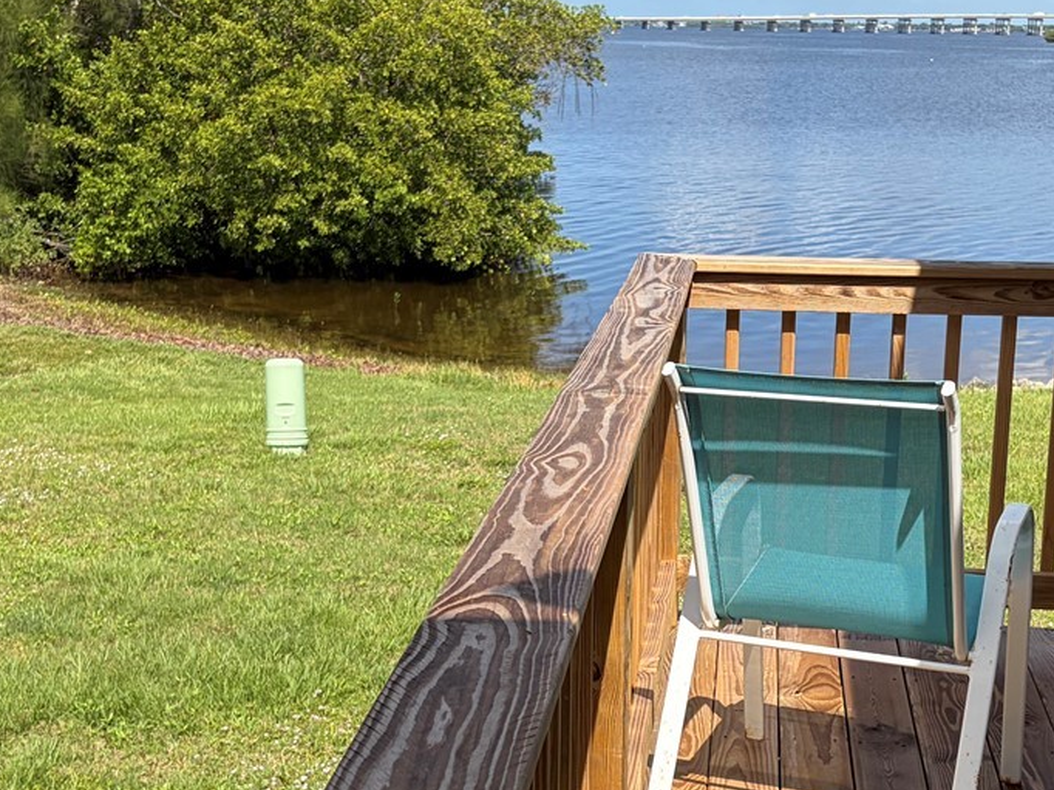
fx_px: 1857
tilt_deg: -13.9
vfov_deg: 24.0
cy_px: 490
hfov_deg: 31.6
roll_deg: -0.7
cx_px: 612
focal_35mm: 61
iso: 64
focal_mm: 5.96
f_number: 1.6
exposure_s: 1/4608
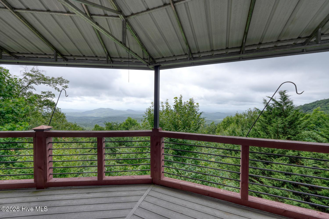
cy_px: 110
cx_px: 164
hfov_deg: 100.4
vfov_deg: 77.3
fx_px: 137
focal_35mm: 15
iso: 100
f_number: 8
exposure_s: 1/2.5
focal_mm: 10
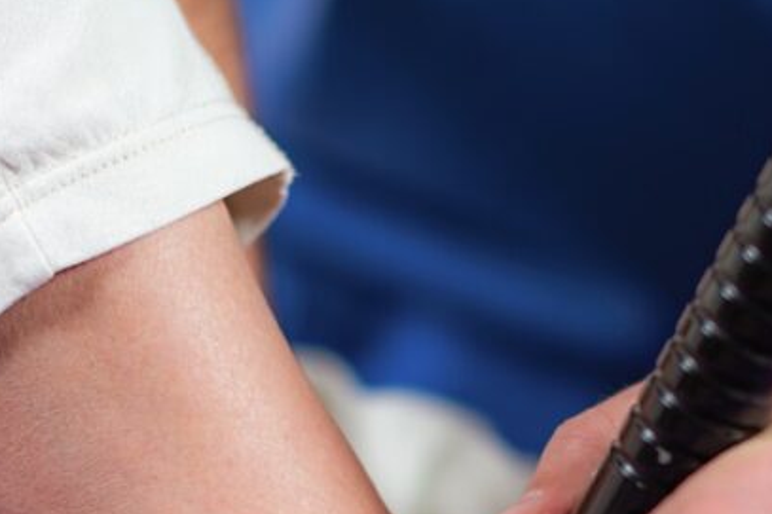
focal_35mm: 214
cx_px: 476
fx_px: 4587
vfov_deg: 6.4
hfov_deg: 9.6
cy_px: 513
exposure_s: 1/160
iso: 100
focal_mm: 85
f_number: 1.8
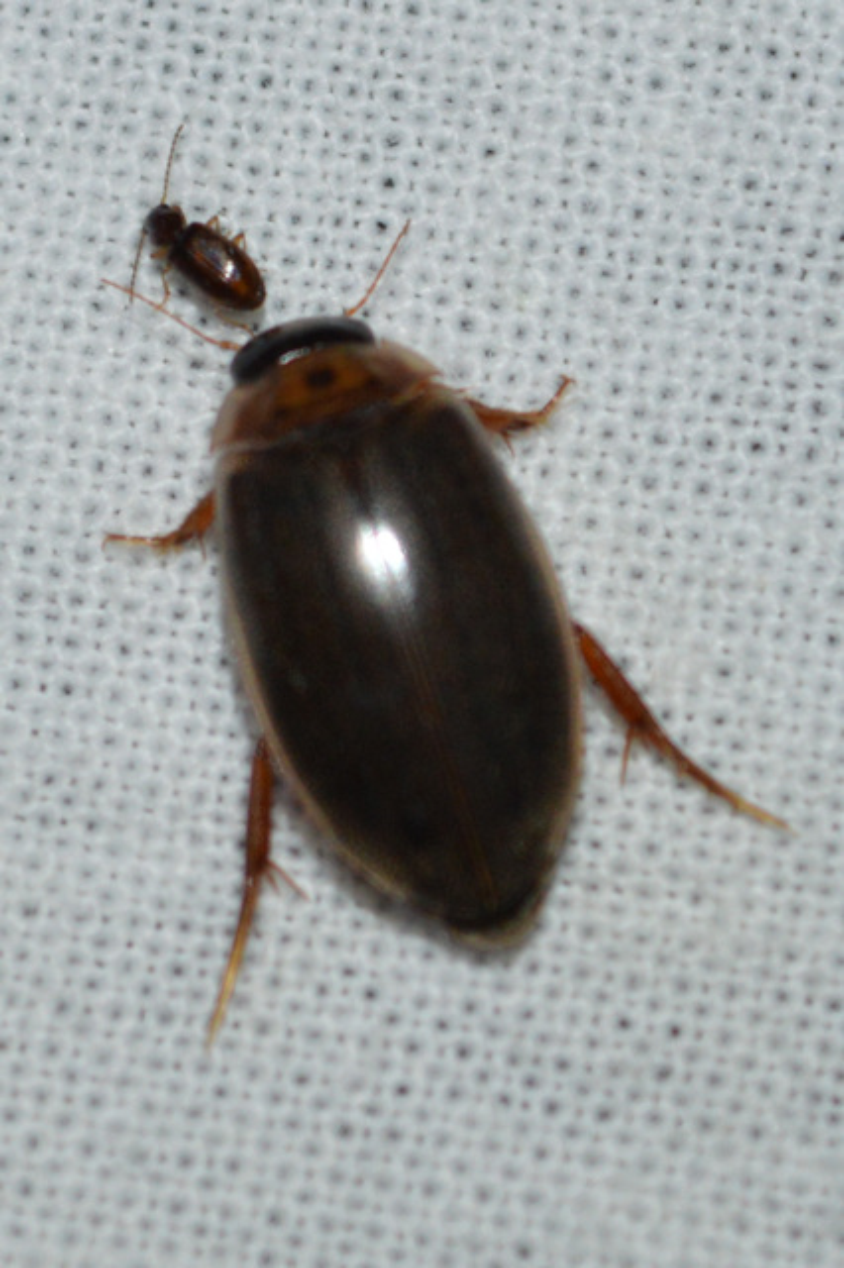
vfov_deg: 24.6
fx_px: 2904
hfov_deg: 16.5
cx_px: 422
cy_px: 634
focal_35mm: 82
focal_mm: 55
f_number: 5.6
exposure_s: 1/60
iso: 500
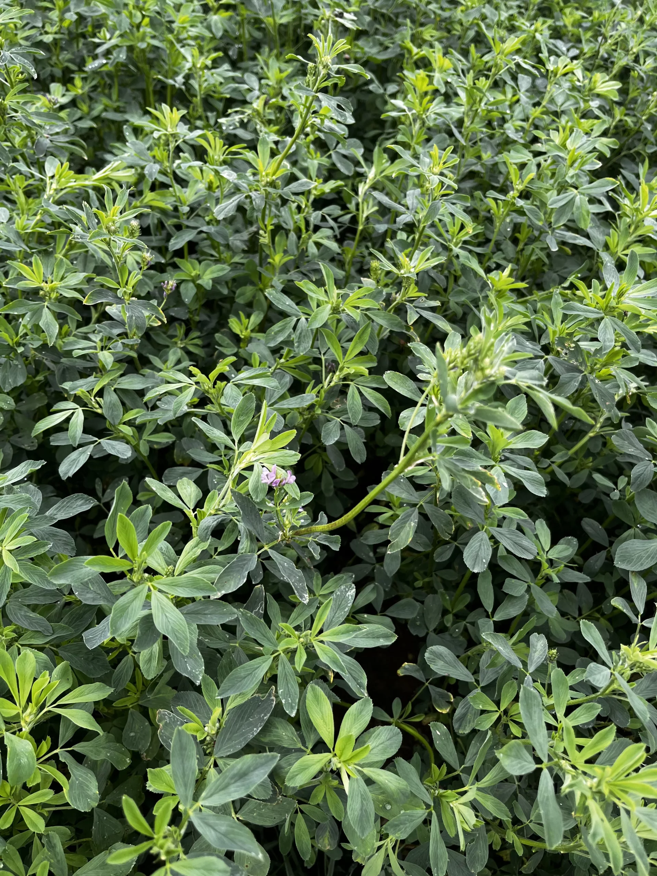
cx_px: 328
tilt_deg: -51.9
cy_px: 438
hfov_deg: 53.1
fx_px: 658
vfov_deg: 67.3
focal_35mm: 26
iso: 50
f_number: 1.6
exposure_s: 1/294
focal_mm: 5.1
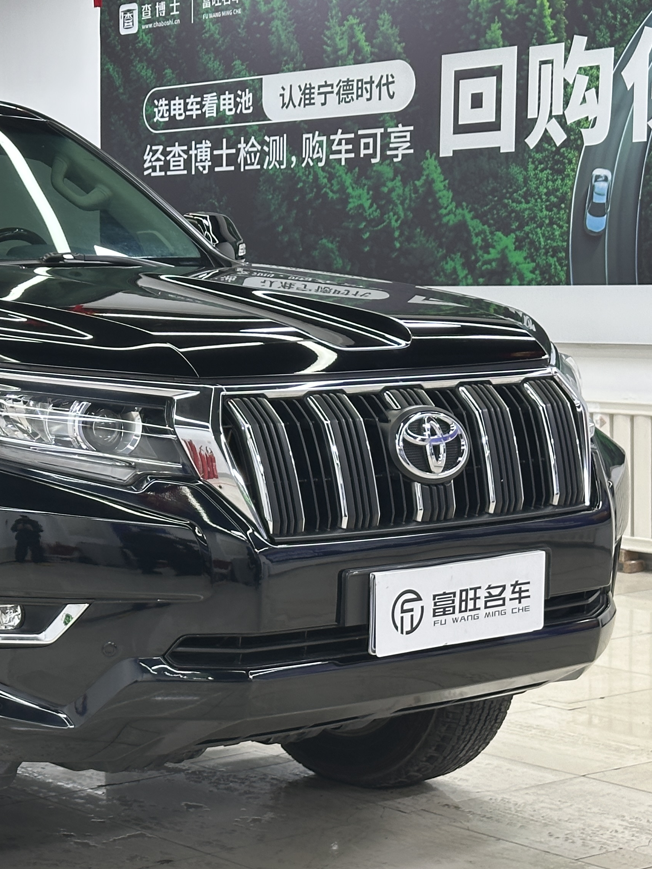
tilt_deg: -5.1
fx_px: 2134
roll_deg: +0.8
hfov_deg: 16.8
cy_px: 459
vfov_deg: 23.0
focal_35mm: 85
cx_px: -83
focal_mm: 6.86
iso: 160
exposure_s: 1/50
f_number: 1.78
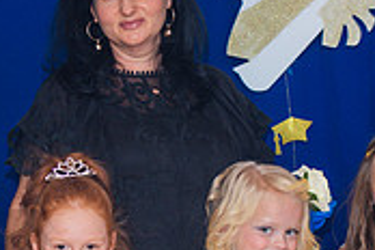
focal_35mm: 233
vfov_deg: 5.9
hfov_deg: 8.8
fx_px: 2427
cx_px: 248
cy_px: 247
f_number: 3.5
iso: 320
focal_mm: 70
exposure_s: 1/200
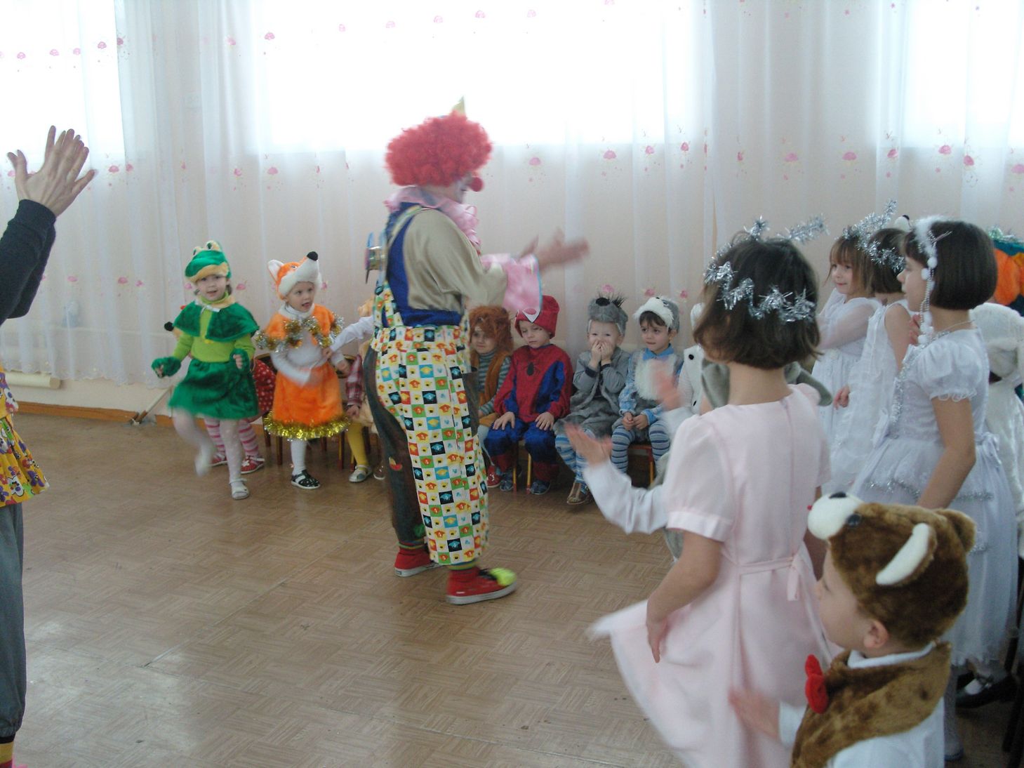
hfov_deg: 49.0
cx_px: 512
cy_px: 384
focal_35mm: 38
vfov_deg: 37.7
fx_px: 1124
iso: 200
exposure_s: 1/40
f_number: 2.8
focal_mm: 7.8
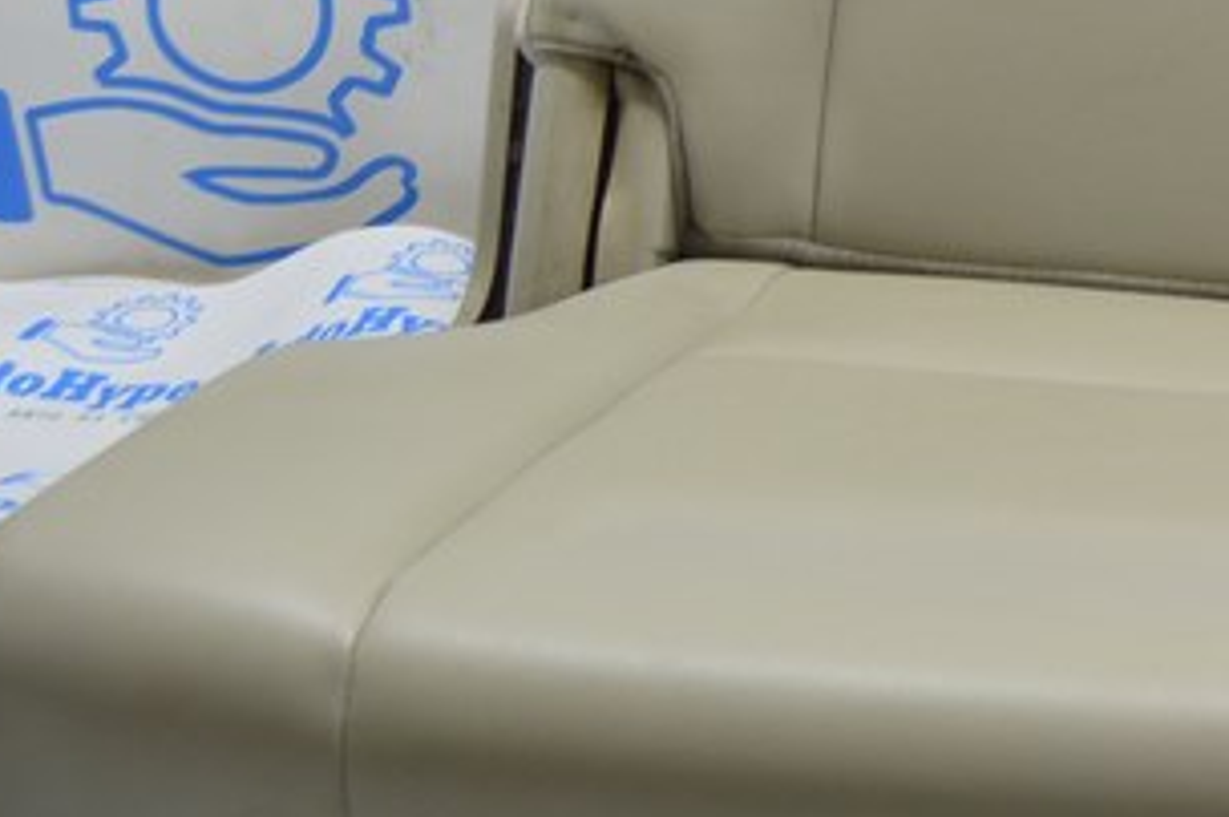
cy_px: -224
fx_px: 3444
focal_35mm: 101
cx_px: 1945
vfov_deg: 13.1
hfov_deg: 17.7
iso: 400
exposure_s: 1/20
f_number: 5.6
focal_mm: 20
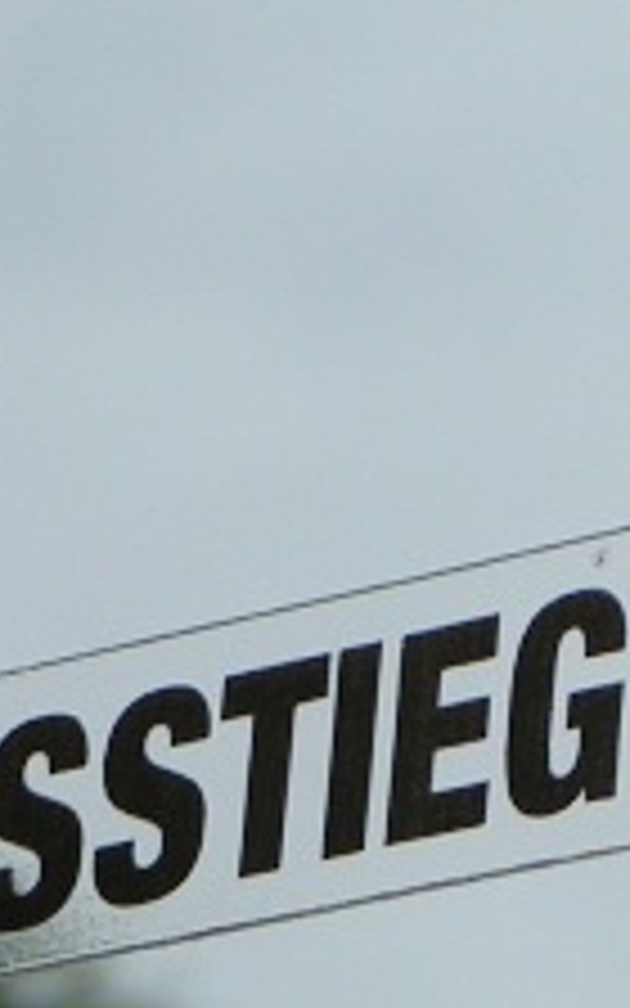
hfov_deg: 2.8
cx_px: -32
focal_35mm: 473
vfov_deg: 4.4
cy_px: 1066
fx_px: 12994
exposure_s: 1/320
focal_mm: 19.1
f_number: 5.6
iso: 50
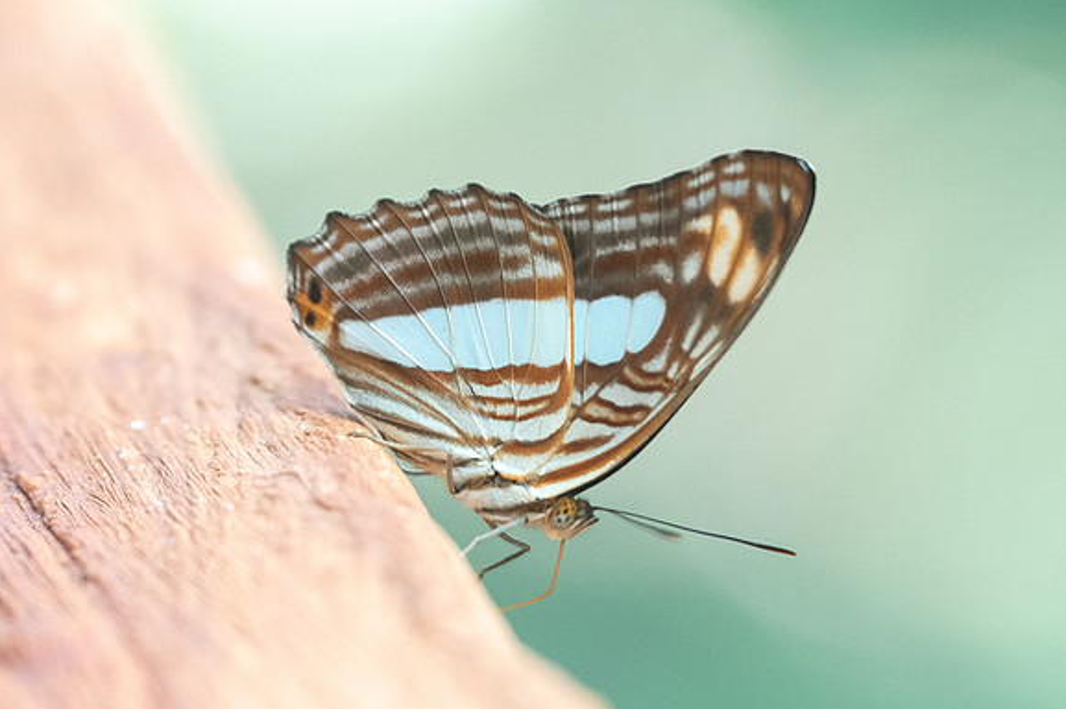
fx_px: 14116
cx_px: 581
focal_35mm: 477
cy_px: 522
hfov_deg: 4.3
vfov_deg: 2.9
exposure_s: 1/100
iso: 1000
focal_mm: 150
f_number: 3.5
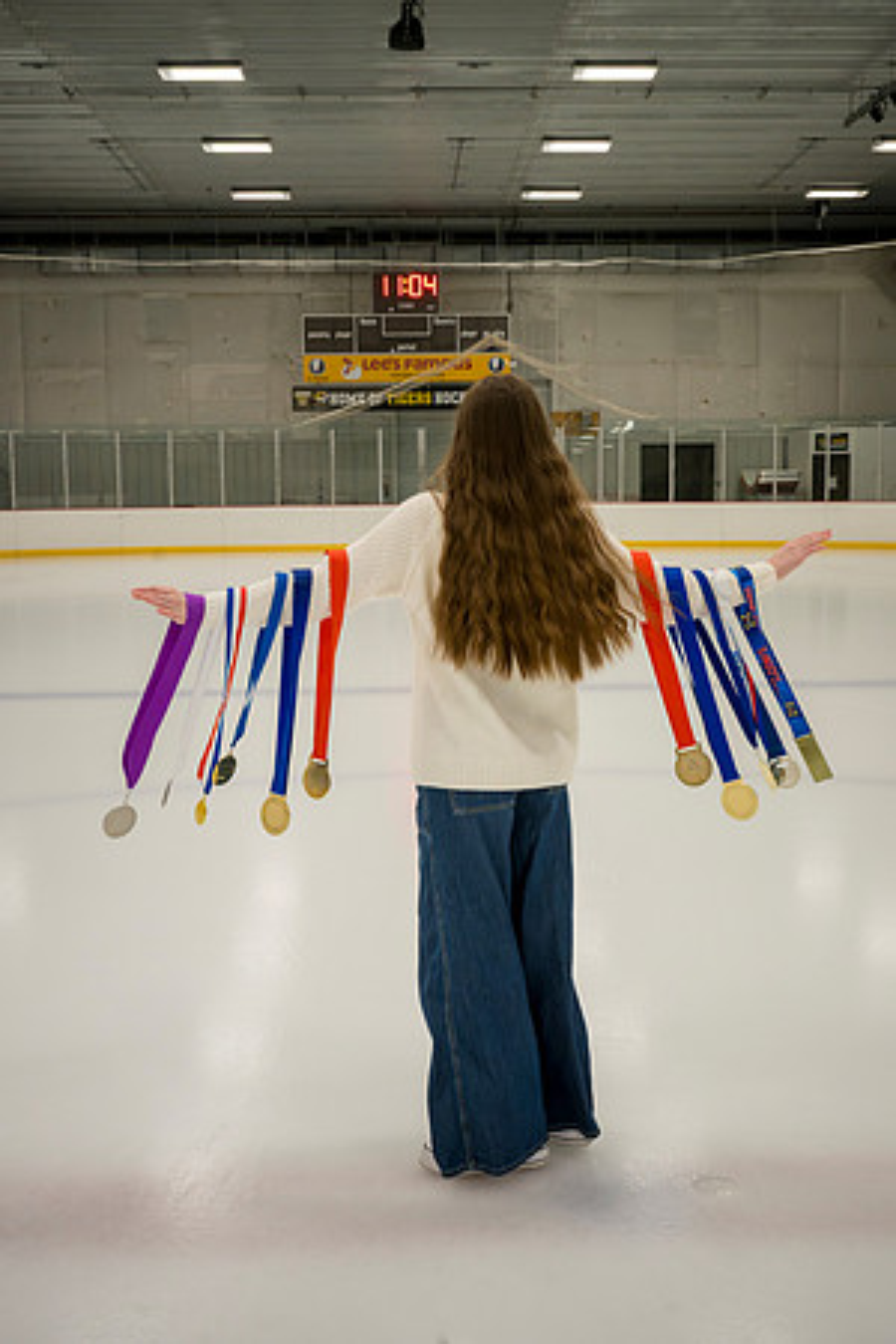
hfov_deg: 35.9
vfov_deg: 51.9
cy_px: 672
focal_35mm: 37
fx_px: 1381
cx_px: 448
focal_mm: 37
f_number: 8
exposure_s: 1/250
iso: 3200
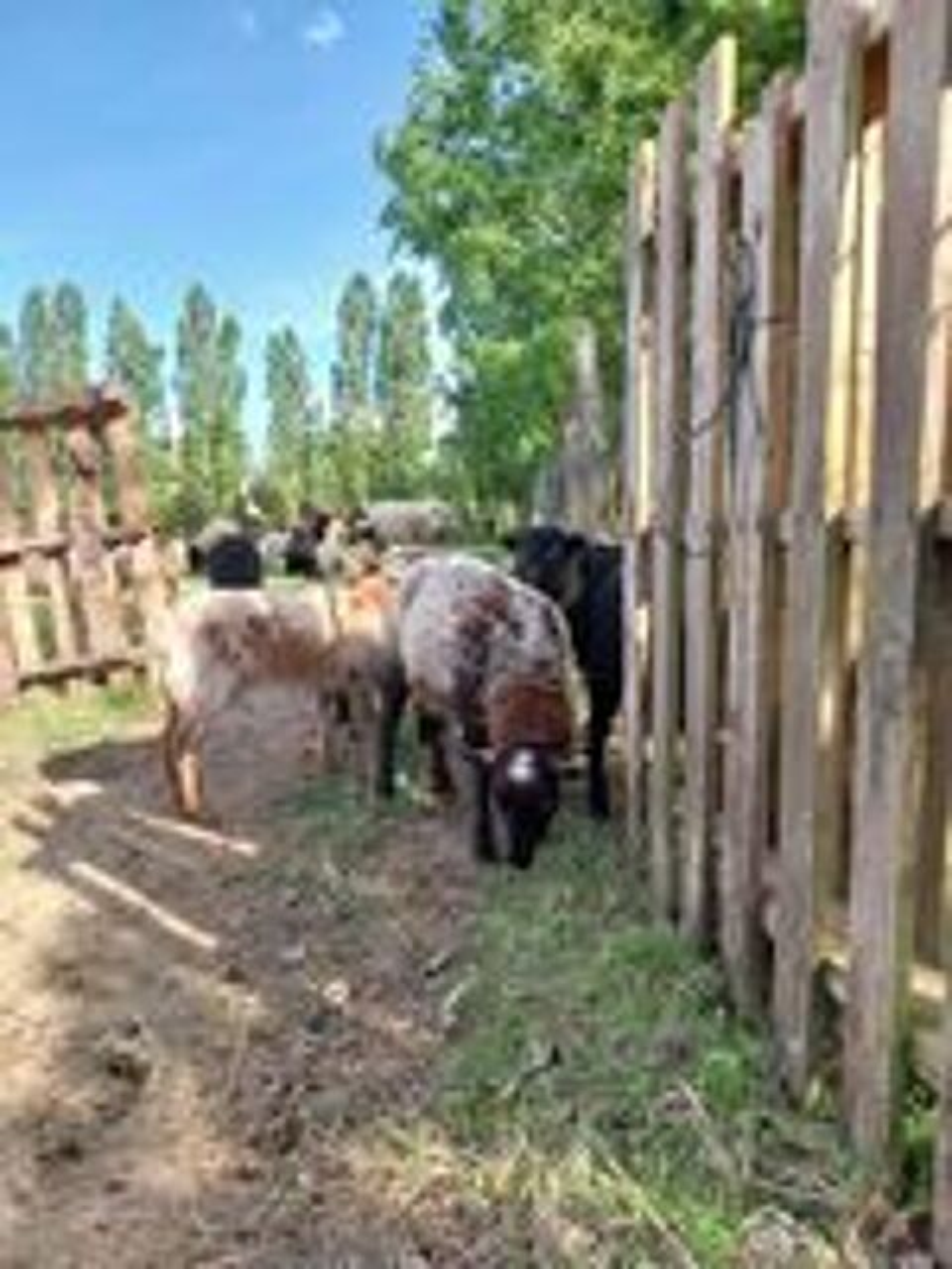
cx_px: 476
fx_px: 953
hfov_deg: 53.1
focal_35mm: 26
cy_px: 634
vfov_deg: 67.3
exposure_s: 1/273
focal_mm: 4
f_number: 1.8
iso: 25
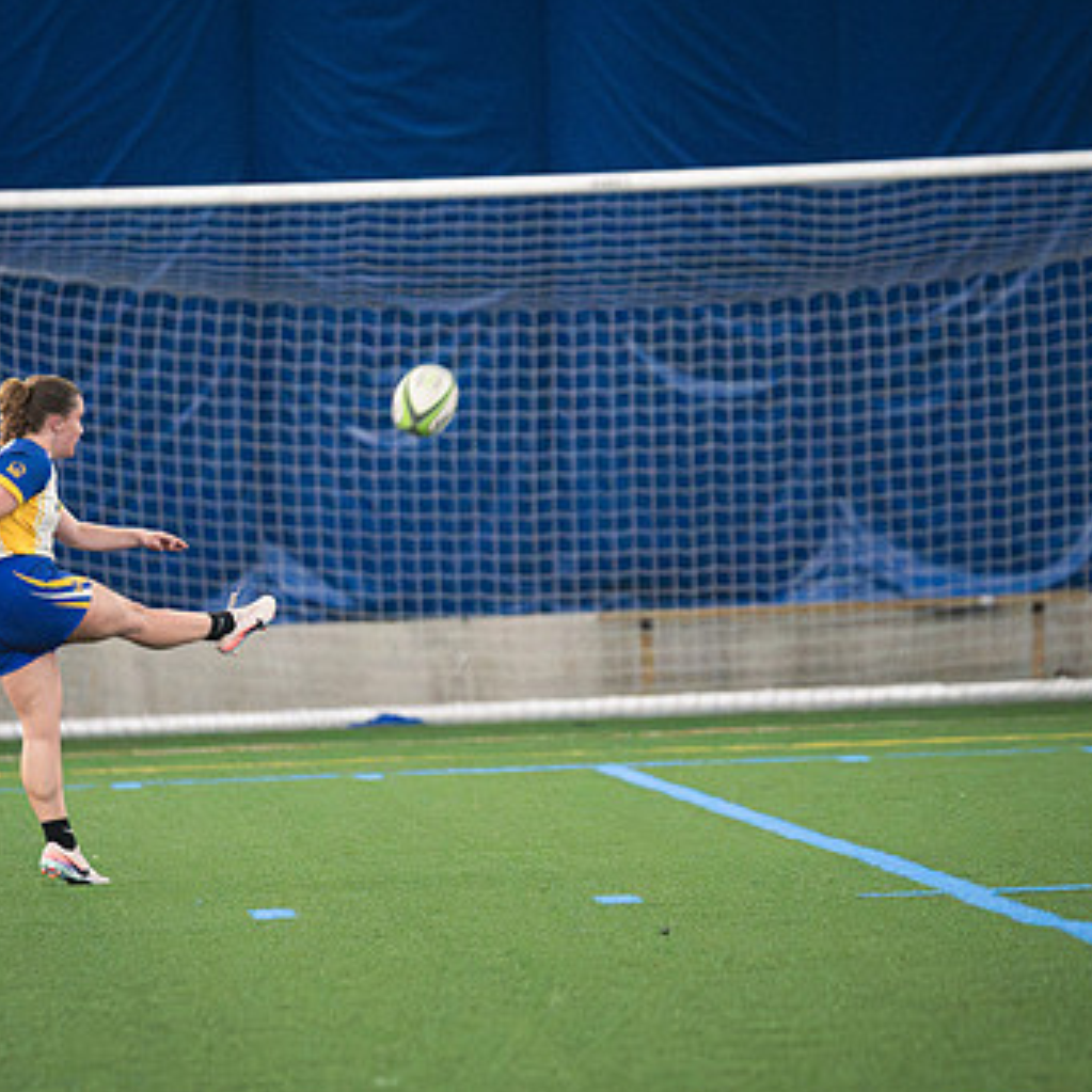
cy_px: 551
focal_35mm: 433
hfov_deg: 4.0
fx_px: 15454
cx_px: 378
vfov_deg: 4.0
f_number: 2.8
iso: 12800
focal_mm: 200
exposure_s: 1/500
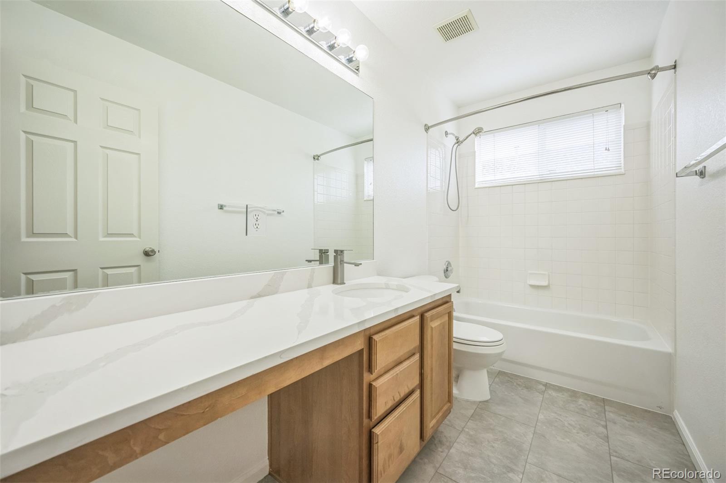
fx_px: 282
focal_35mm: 14
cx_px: 363
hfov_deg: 104.3
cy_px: 242
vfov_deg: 81.2
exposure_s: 1/100
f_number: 7.1
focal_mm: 14
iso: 400
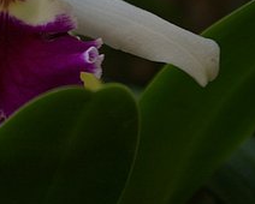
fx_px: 1027
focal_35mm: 136
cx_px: 0
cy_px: 9
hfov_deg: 13.9
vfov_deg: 11.3
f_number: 4.5
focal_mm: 40
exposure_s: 1/50
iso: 400
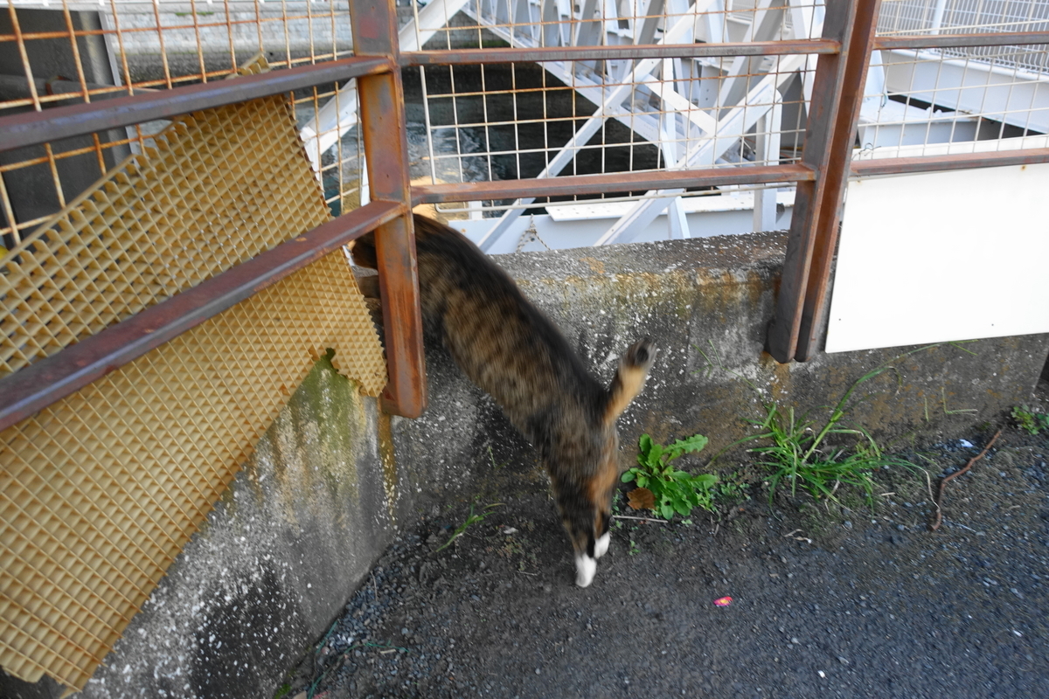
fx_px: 699
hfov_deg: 73.7
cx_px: 524
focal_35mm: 24
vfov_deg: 53.1
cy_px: 350
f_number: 2.8
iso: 320
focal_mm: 8.8
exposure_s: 1/125
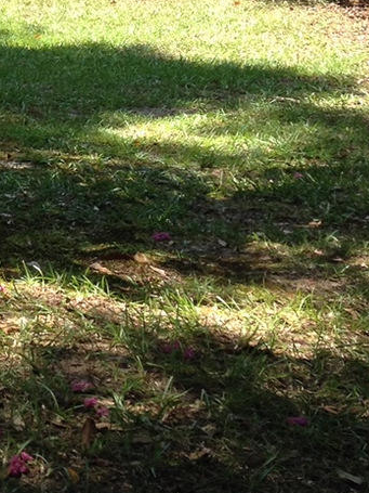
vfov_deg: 15.2
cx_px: -261
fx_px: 1749
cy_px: -167
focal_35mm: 123
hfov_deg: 11.3
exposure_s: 1/273
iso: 50
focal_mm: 4.28
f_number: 2.4
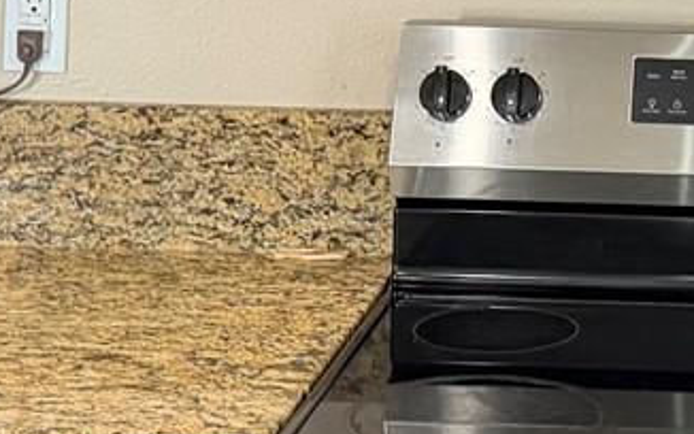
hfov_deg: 16.2
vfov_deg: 10.2
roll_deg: -2.6
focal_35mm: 125
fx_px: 2365
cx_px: 773
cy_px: -202
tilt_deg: -2.1
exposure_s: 1/60
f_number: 1.78
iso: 640
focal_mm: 6.76
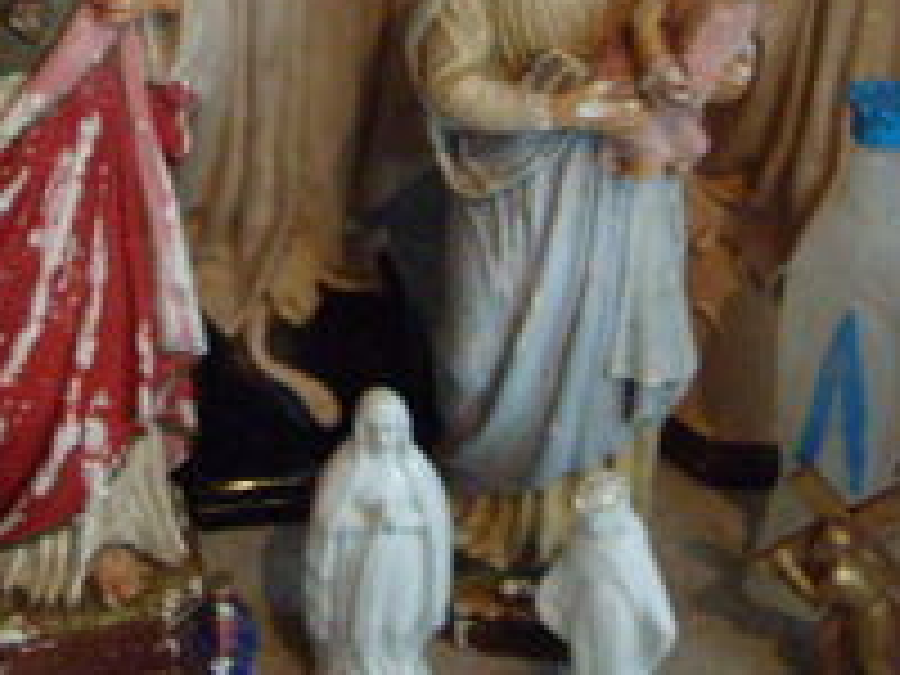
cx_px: 274
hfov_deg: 23.1
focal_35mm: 84
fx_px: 2184
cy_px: -9
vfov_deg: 17.2
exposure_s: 1/8
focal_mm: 5.8
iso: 400
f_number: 2.8
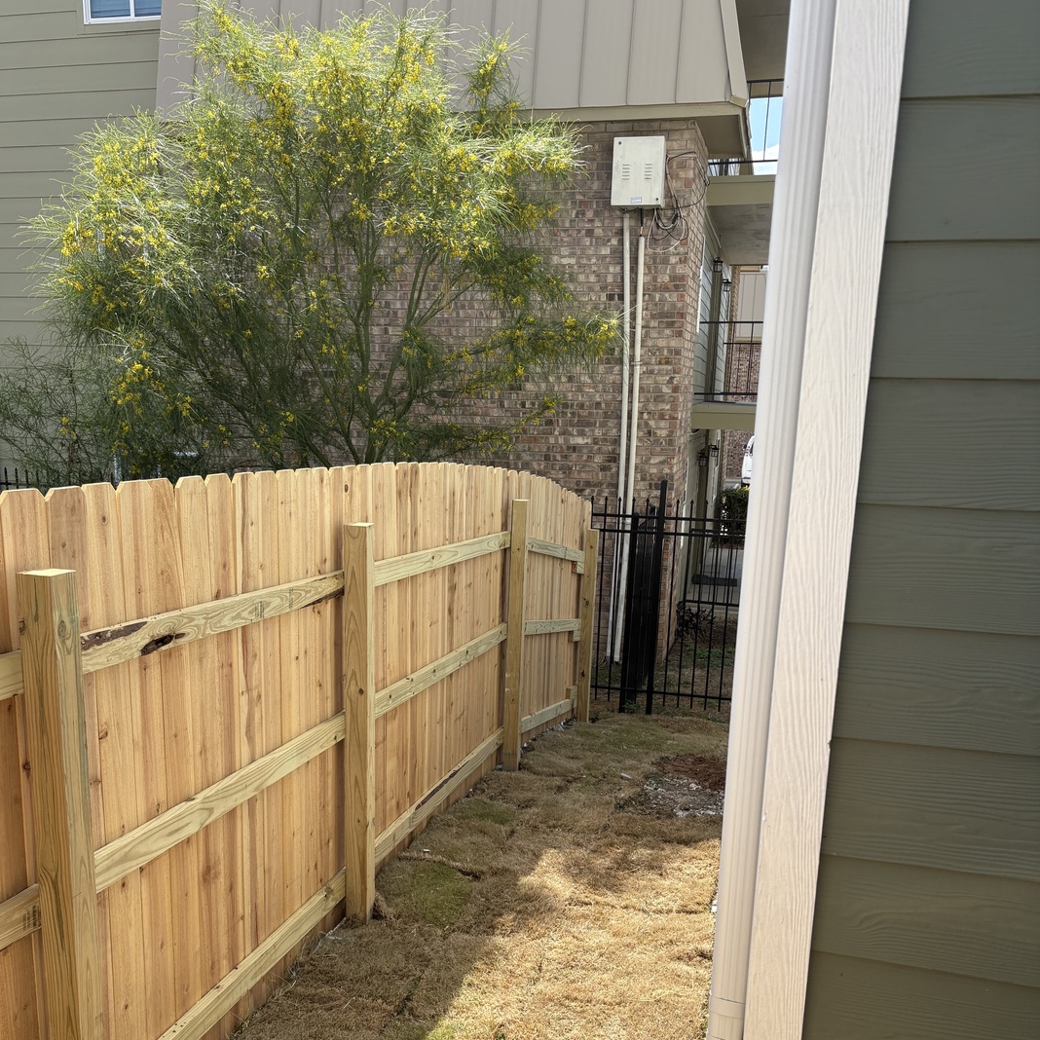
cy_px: 660
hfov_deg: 52.5
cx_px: 515
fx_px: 1054
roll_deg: -2.5
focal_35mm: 31
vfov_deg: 51.9
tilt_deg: -12.8
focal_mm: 5.96
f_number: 1.6
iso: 50
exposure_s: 1/2075
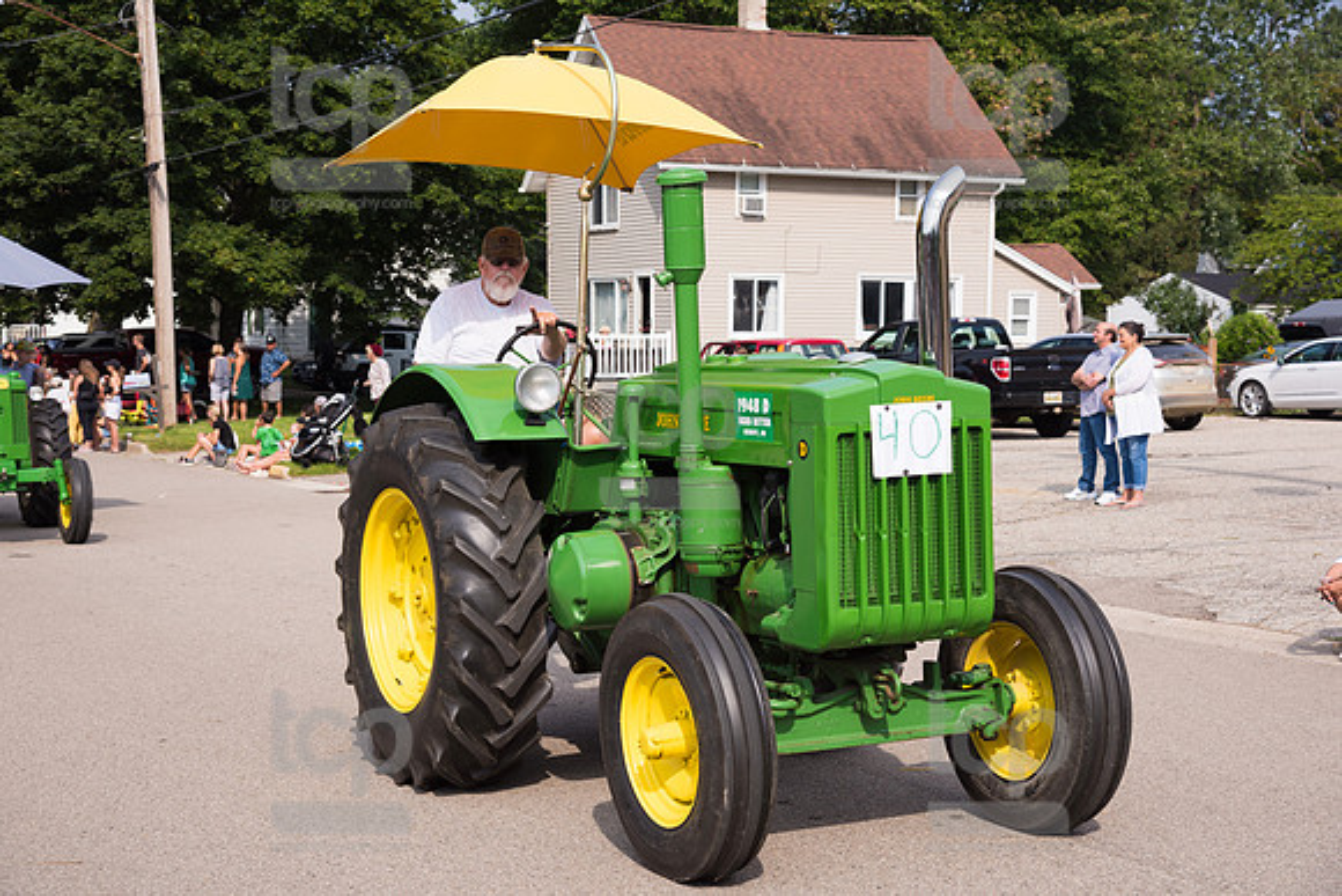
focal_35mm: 62
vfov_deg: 21.9
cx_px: 671
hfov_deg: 32.4
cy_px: 448
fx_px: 2312
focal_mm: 62
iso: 140
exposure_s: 1/500
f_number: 6.3
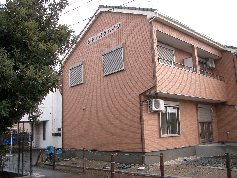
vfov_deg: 40.7
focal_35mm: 35
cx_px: 118
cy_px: 89
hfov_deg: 52.6
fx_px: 240
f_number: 2.6
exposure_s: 1/400
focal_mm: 5.8
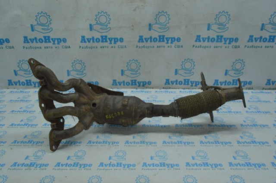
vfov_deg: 47.8
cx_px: 138
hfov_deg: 67.4
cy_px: 92
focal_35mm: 27
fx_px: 207
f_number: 22
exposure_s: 1/30
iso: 2500
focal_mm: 18
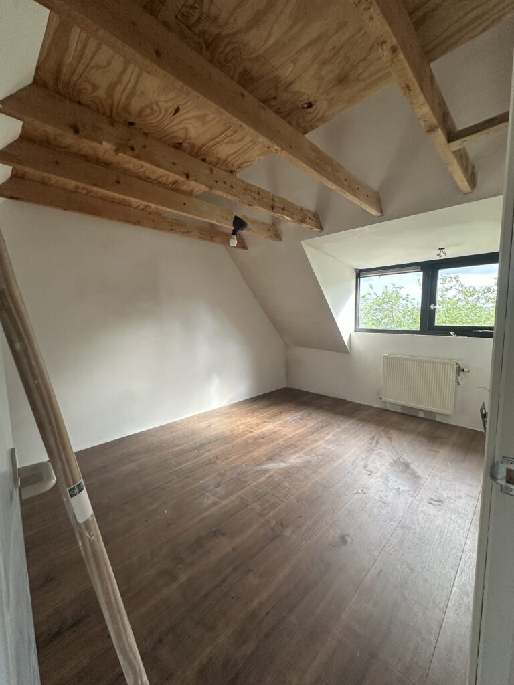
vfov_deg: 102.1
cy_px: 342
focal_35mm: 14
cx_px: 257
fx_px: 277
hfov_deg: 85.7
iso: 160
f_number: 2.2
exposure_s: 1/99
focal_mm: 2.22
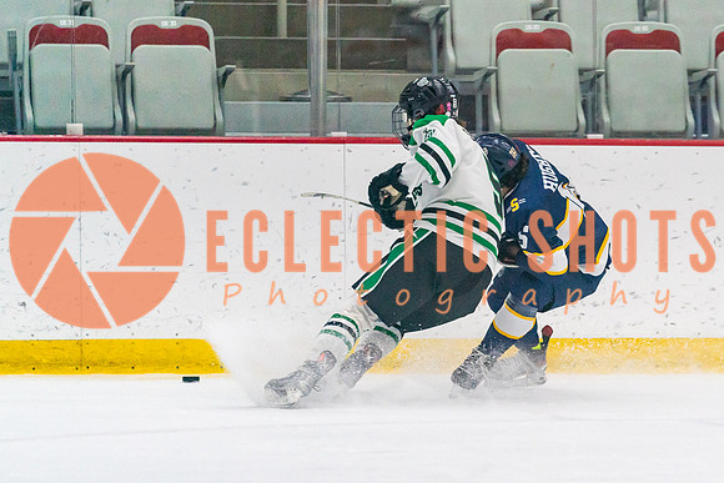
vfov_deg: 4.4
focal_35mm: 310
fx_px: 6238
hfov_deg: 6.6
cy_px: 310
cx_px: 526
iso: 4000
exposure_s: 1/1600
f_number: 2.8
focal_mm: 200
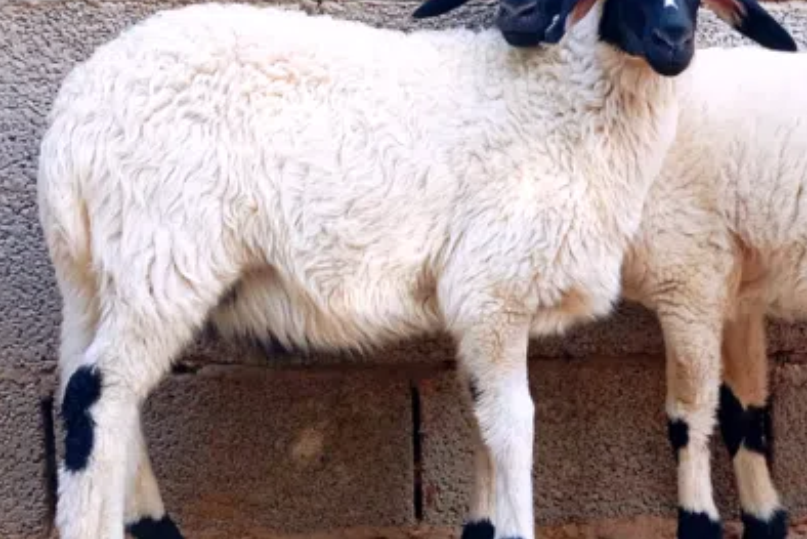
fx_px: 1816
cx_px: 610
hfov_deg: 24.8
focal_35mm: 81
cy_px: 281
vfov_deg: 16.9
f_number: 1.8
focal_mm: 4.22
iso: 232
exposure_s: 1/100
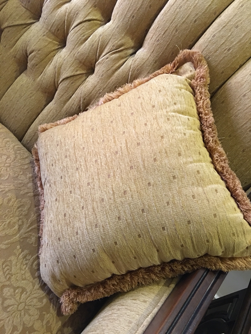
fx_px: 280
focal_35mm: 29
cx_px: 126
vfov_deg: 61.7
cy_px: 167
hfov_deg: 48.2
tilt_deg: -43.8
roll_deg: -37.6
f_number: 2.2
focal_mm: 4.15
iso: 160
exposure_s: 1/8
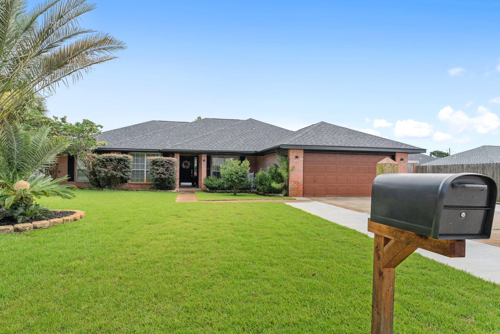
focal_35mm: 20
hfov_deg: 84.7
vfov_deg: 62.6
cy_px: 170
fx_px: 274
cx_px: 241
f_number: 8
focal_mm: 18.7
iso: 800
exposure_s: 1/1600
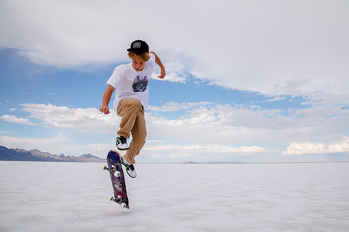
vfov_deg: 49.0
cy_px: 117
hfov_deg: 68.7
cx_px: 184
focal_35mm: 26
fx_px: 255
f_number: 8
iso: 250
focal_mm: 24
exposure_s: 1/640
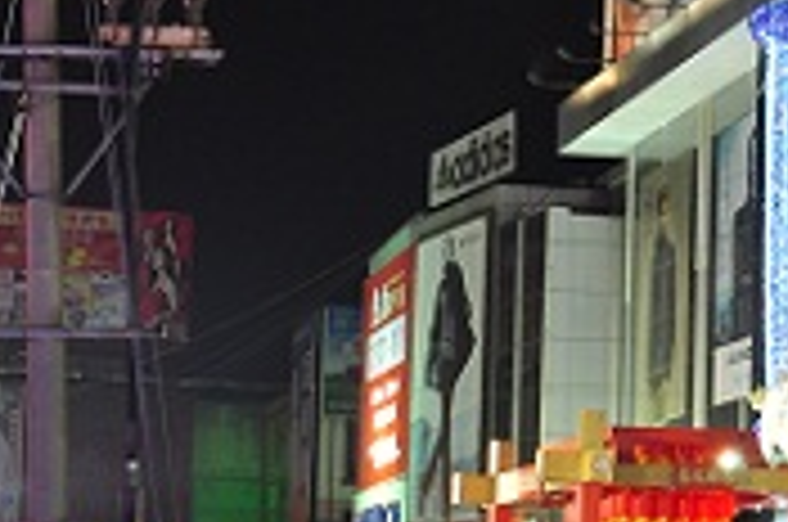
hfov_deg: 15.1
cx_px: 464
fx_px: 2971
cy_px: 457
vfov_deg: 10.0
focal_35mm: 136
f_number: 11
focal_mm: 24
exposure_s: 3
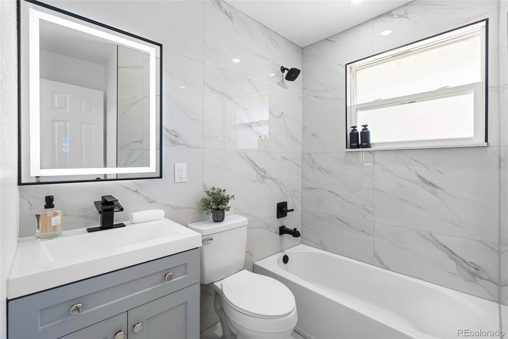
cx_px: 254
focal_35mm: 16
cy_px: 170
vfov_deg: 73.7
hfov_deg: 96.7
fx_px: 226
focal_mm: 16
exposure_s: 1/25
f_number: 7.1
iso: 200
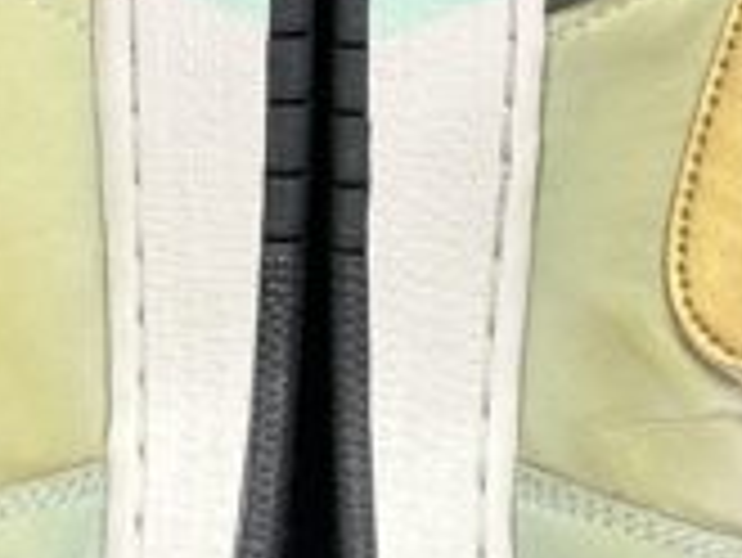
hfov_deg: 8.5
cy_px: 362
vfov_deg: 6.4
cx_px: 306
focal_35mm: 233
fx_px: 4998
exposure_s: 1/50
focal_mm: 6.86
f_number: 1.78
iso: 250
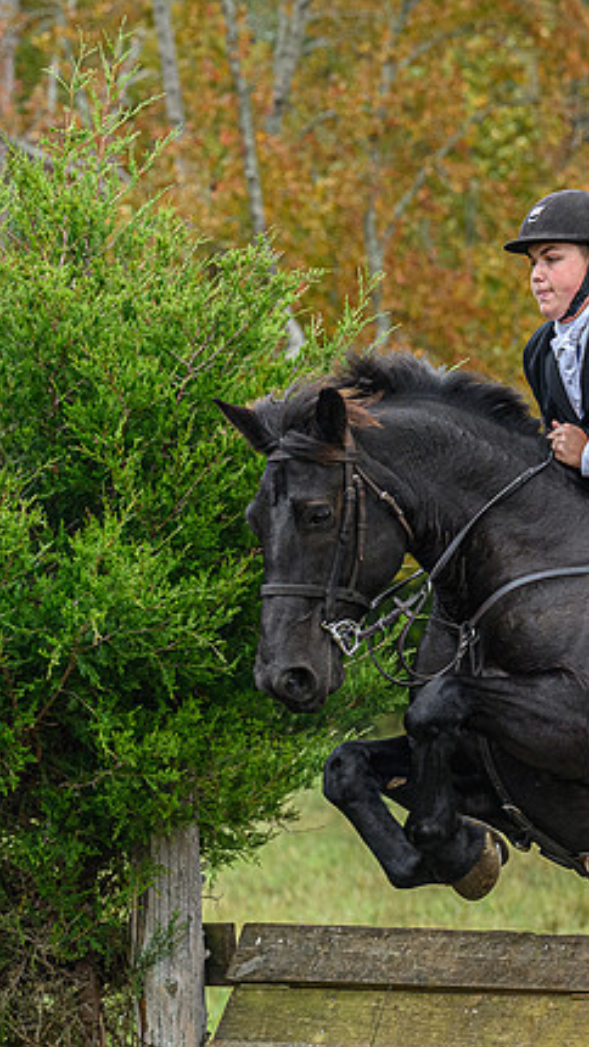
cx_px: 649
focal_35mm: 209
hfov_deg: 5.8
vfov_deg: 10.3
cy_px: 596
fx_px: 5801
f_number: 3.5
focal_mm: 82
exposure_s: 1/800
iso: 1000
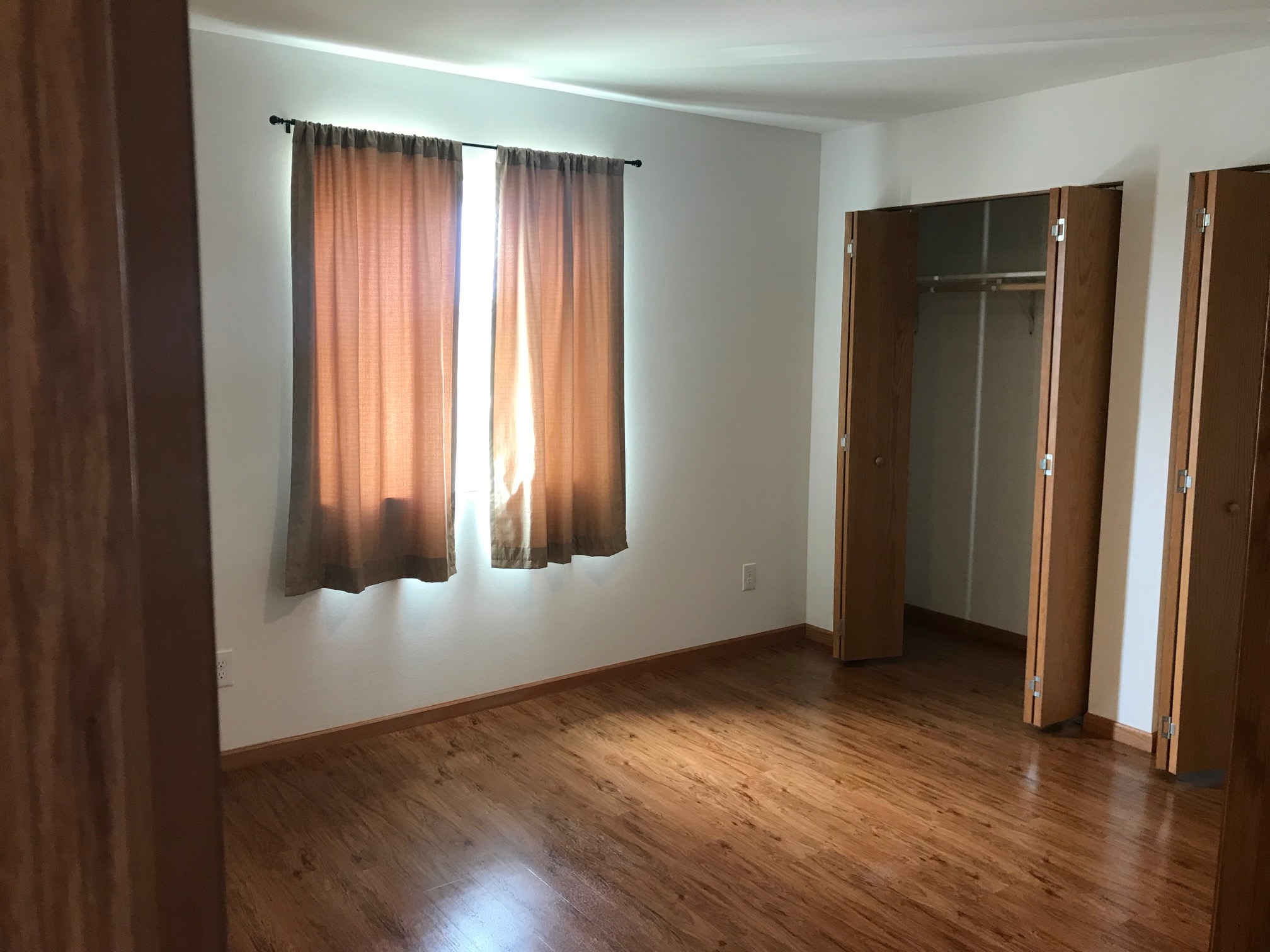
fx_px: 1027
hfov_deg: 63.4
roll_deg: -0.1
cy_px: 476
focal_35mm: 28
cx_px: 635
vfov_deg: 49.7
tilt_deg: -7.1
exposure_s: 1/24
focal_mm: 3.99
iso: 40
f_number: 1.8
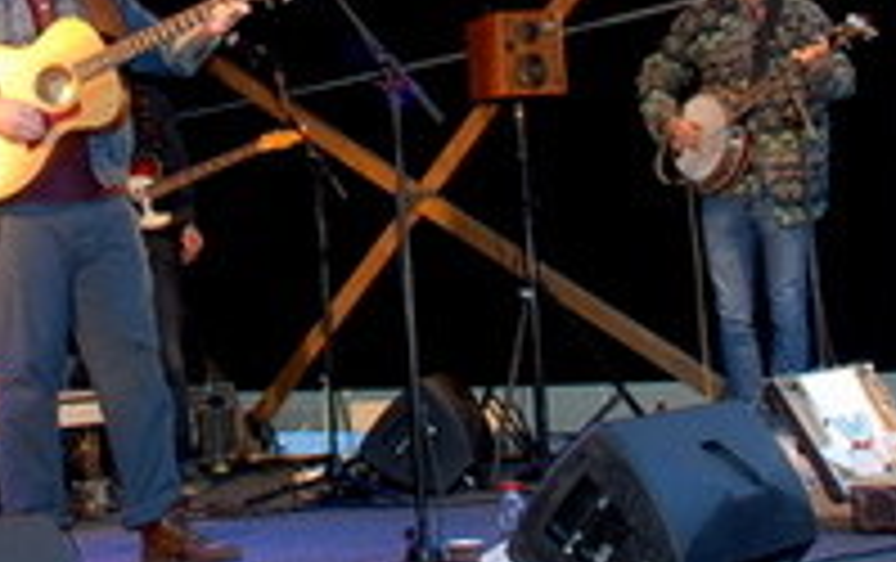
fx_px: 2030
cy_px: -40
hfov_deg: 24.5
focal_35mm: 83
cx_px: 180
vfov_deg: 15.4
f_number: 4
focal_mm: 18
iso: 320
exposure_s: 1/60
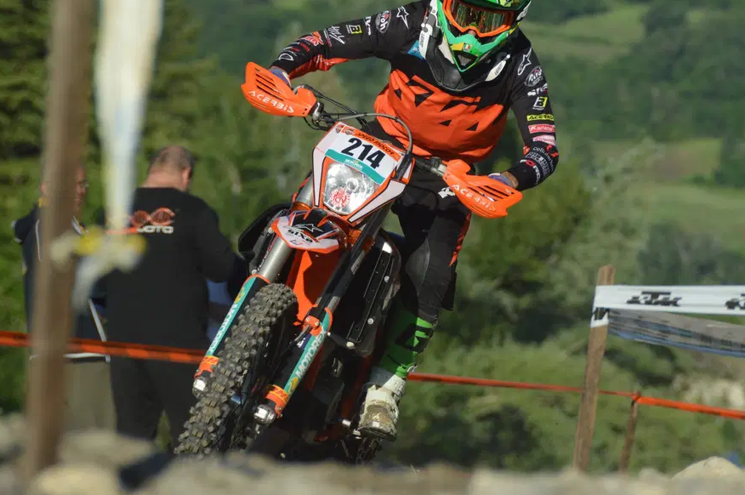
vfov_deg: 3.3
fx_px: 8496
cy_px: 184
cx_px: 488
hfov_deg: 5.0
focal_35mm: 411
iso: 400
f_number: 6.3
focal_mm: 200
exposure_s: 1/1600
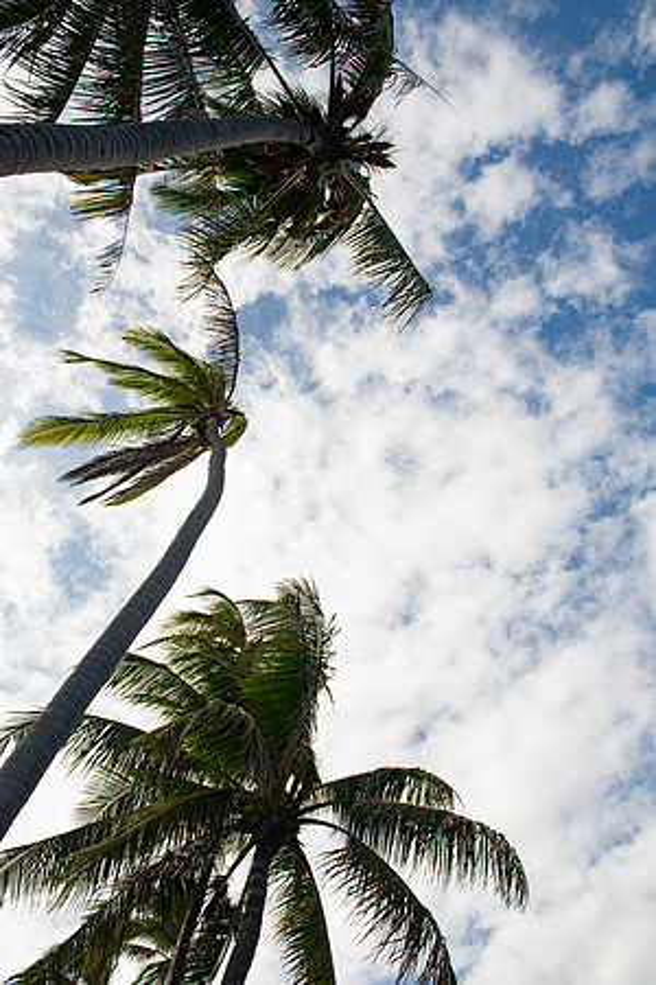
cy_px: 492
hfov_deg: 53.1
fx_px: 656
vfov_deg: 73.7
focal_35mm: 24
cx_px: 328
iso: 100
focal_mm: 24
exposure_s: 1/800
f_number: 8
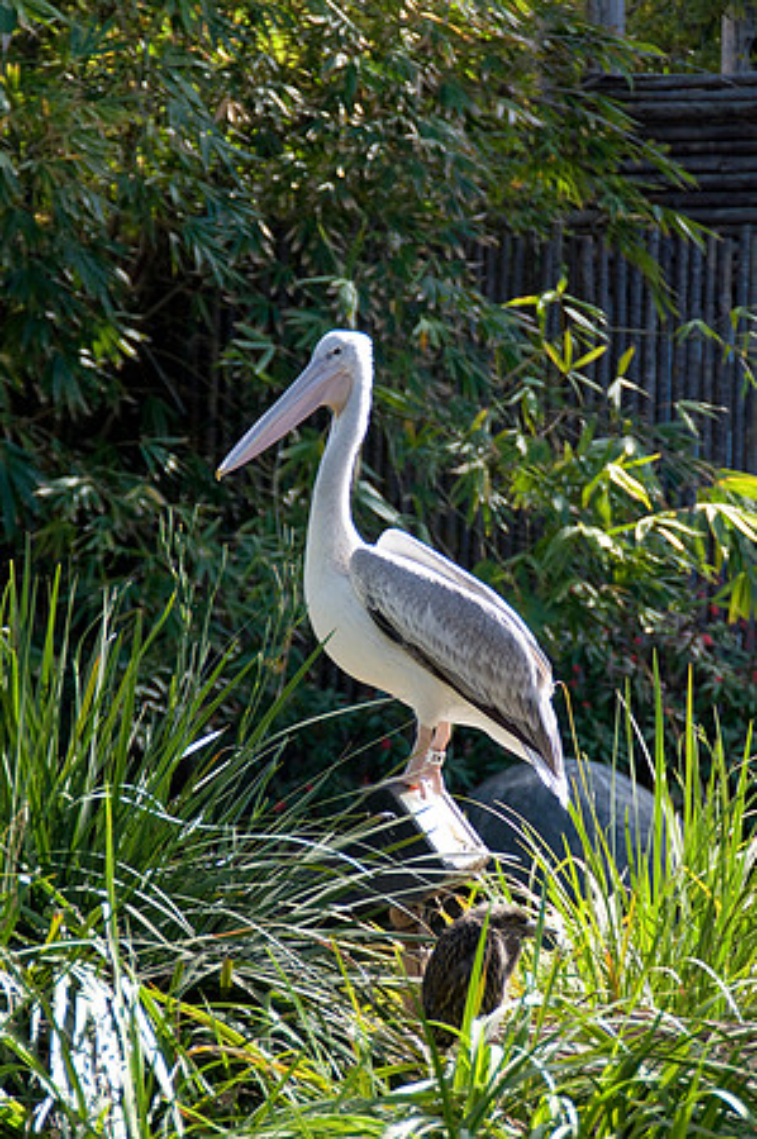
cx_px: 378
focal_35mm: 153
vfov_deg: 13.4
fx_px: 4837
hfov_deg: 8.9
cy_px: 570
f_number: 6
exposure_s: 1/1000
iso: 640
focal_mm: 102
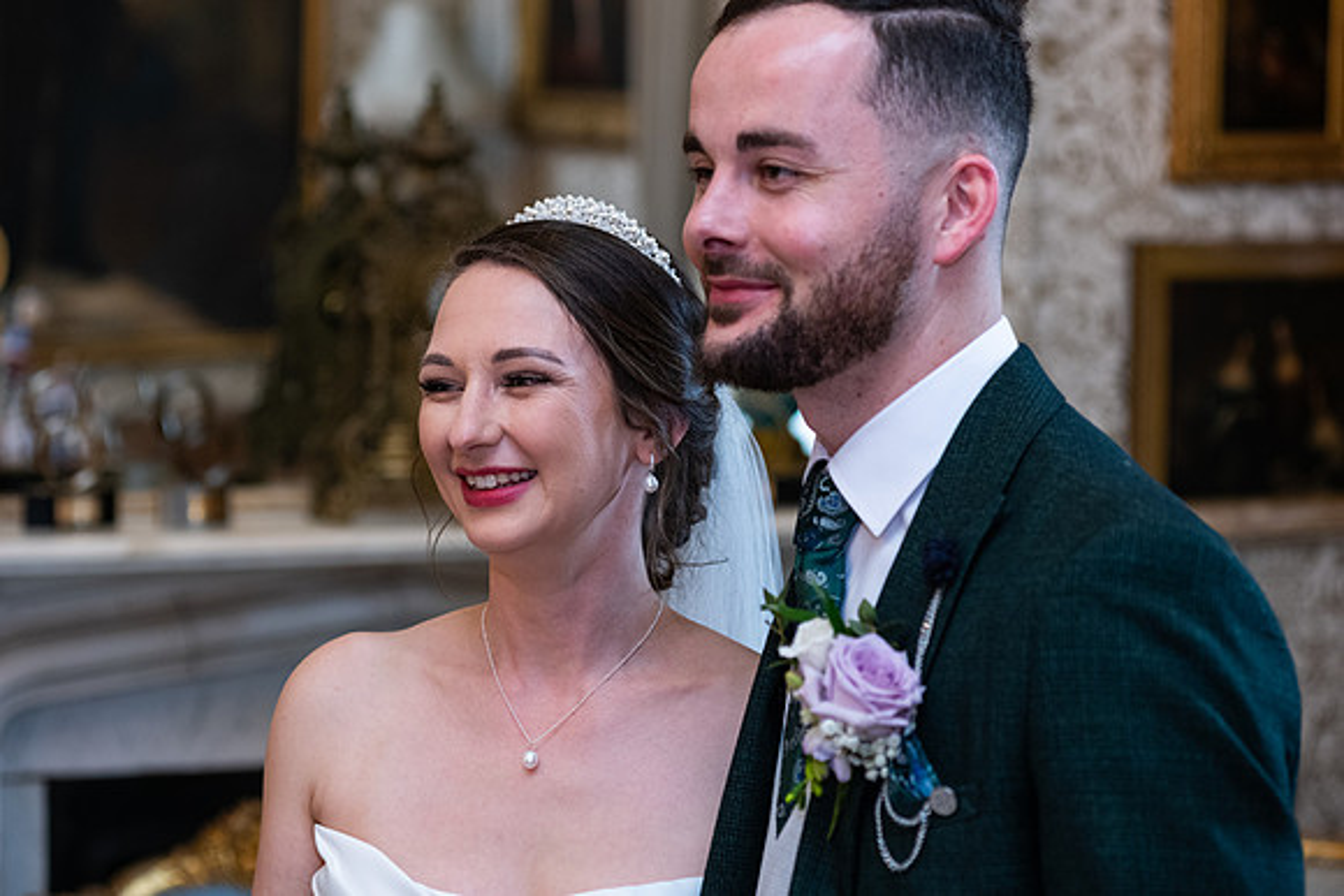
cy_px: 448
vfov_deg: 17.1
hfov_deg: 25.4
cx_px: 672
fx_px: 2987
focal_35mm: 80
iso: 800
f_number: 3.5
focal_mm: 80
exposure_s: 1/160
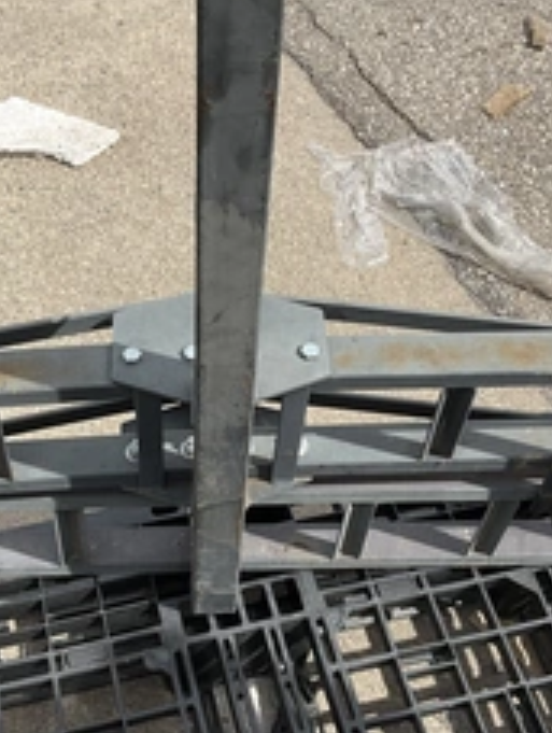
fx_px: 1081
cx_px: 229
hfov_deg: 28.6
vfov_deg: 37.4
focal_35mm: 51
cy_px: 368
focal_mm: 3
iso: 25
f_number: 1.8
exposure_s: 1/1786
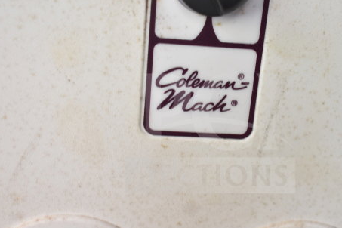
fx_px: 595
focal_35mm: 63
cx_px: 210
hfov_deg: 31.9
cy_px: 133
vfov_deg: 21.7
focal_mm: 31
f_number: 4.2
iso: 400
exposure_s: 1/50
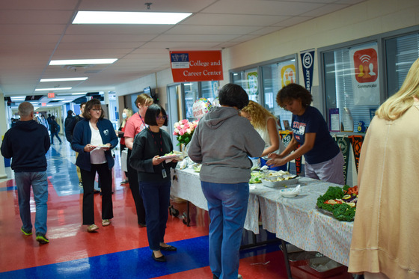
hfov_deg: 53.1
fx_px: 419
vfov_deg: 36.9
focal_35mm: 36
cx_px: 210
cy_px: 140
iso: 500
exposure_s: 1/60
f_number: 4
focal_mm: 24
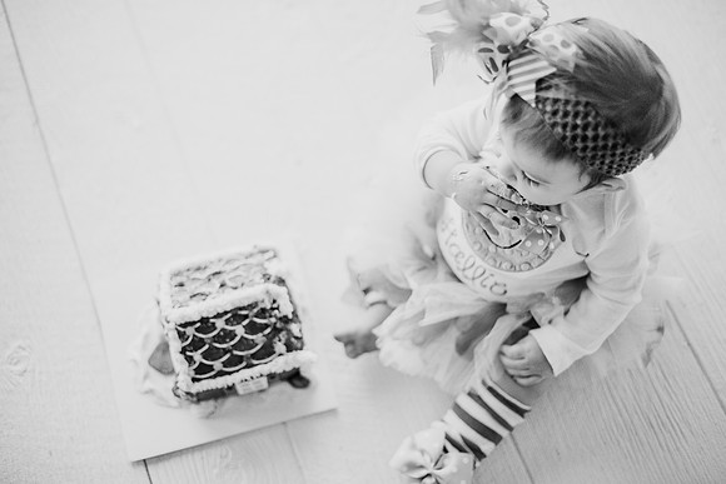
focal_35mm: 50
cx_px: 363
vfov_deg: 27.0
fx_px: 1009
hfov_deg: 39.6
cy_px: 242
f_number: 1.8
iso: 640
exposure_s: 1/640
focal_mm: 50
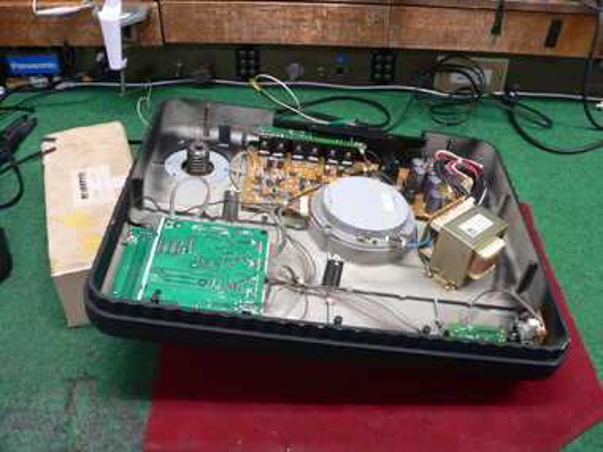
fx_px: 627
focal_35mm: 36
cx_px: 302
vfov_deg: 39.7
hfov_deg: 51.4
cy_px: 226
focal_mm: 6
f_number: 2.8
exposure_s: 1/15
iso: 200
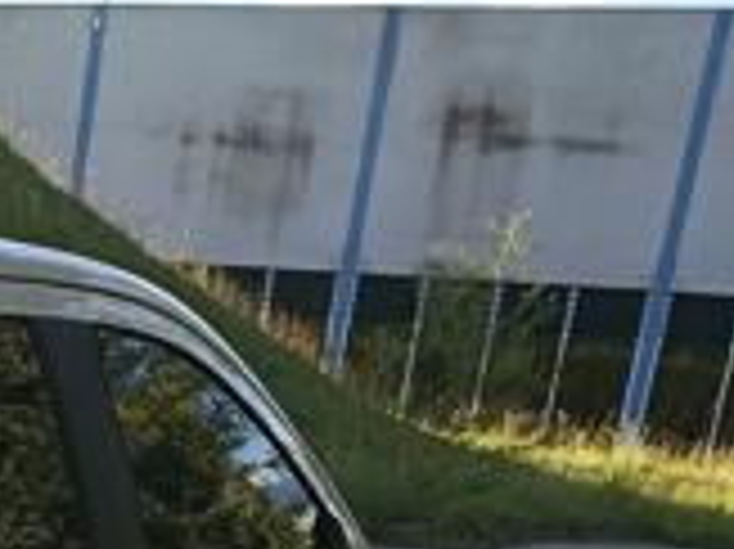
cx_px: -549
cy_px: 1022
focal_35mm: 102
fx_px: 2161
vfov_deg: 13.0
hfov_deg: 16.4
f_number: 1.8
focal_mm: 4.81
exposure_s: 1/433
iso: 146
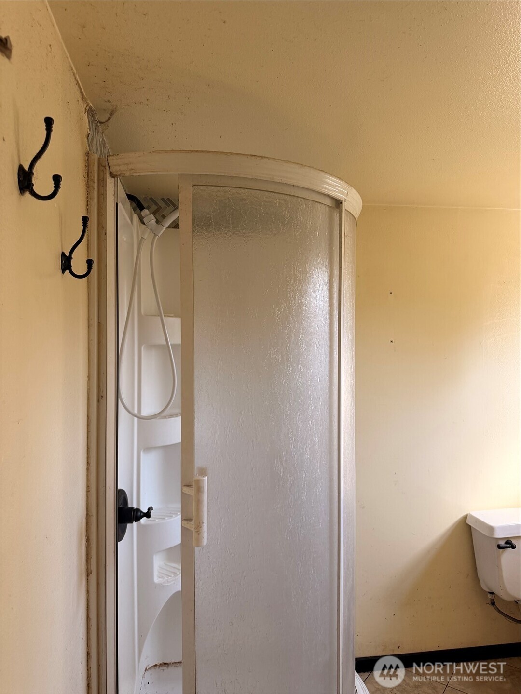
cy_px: 347
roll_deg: +0.3
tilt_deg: -0.6
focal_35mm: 24
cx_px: 260
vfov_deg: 71.6
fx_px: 482
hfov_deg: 56.8
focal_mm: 6.76
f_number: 1.78
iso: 200
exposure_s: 1/121
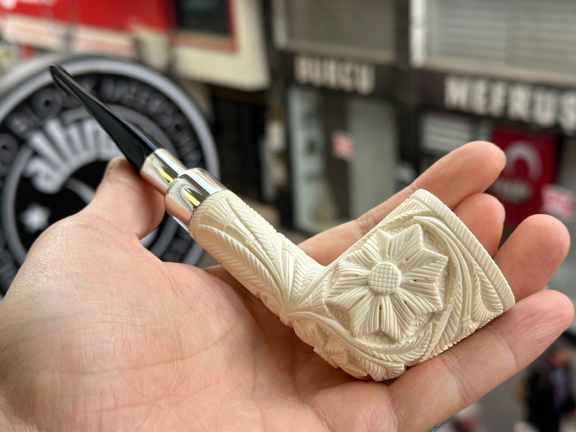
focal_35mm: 48
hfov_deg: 39.7
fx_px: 799
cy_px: 216
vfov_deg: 30.3
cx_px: 288
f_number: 1.78
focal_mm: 6.86
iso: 64
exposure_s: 1/501
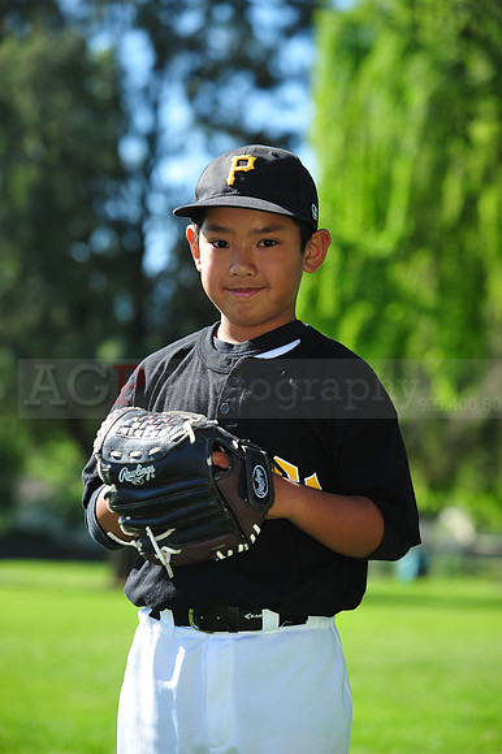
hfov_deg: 12.2
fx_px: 2345
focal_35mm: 112
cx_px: 251
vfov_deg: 18.3
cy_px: 377
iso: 200
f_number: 5
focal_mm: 112
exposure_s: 1/500
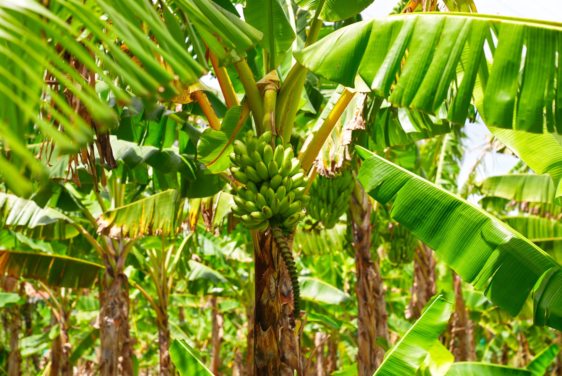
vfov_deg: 19.5
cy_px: 188
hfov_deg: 28.8
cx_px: 281
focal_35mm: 70
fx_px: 1093
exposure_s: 1/320
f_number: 4.5
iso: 80
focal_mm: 70
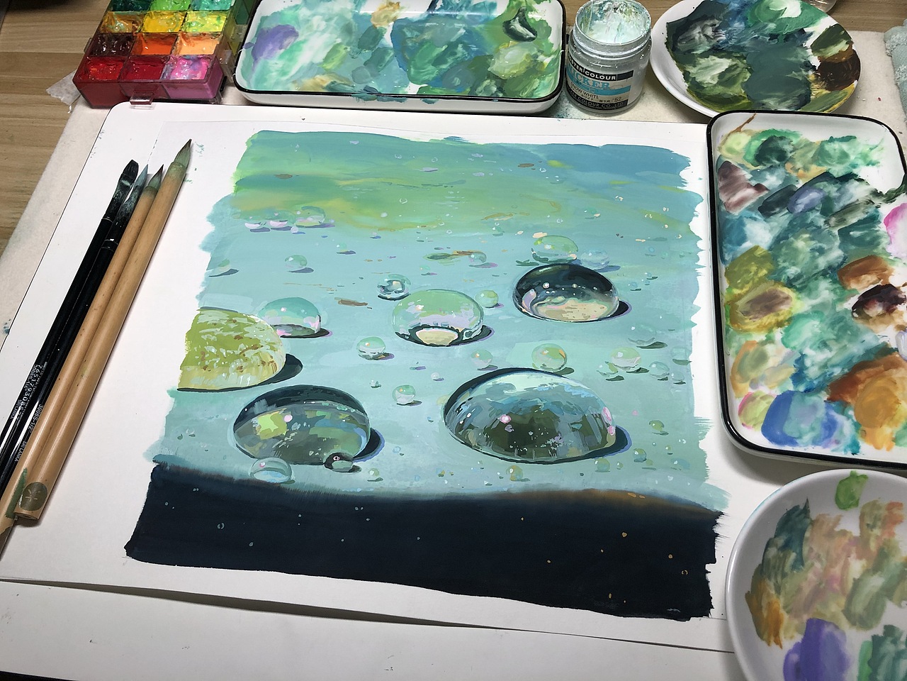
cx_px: 454
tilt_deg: -60.0
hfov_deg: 63.4
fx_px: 734
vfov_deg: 49.7
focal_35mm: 28
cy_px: 340
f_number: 1.8
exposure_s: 1/50
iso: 25
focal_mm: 4
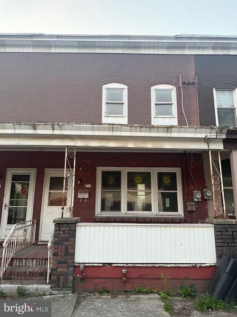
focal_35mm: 24
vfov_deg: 71.6
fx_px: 219
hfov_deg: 56.8
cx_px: 118
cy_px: 158
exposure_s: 1/60
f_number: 1.78
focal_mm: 6.76
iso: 400
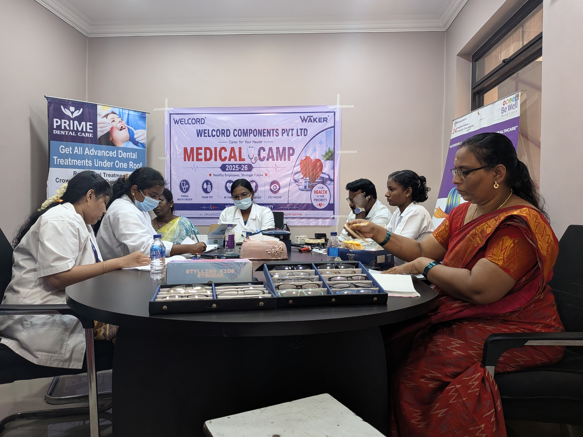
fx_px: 404
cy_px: 218
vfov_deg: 56.8
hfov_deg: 71.6
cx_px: 292
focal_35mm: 24
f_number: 1.7
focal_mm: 4.53
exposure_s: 1/100
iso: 297
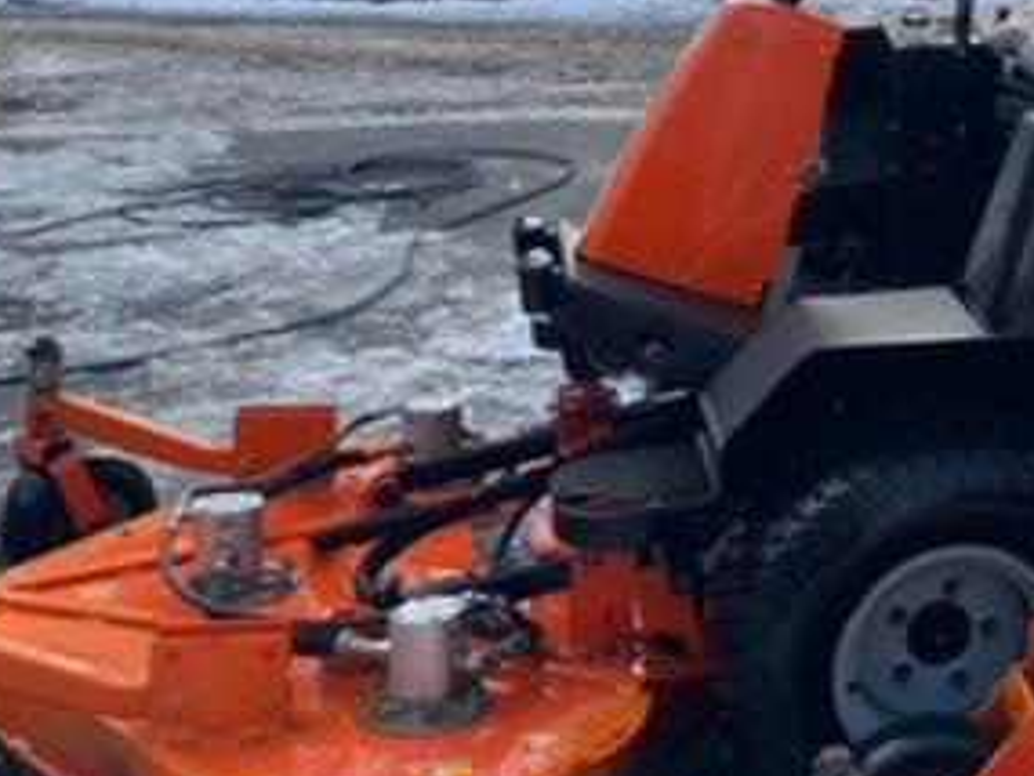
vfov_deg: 19.8
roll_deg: +2.0
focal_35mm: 73
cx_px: 1110
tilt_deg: -6.3
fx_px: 2181
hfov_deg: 25.0
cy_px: 58
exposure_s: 1/719
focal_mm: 4.25
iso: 32
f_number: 1.8
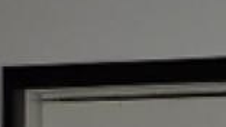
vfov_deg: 4.6
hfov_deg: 8.3
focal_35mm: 250
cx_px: 400
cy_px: 424
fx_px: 1499
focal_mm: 6.2
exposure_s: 1/30
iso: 200
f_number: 3.3
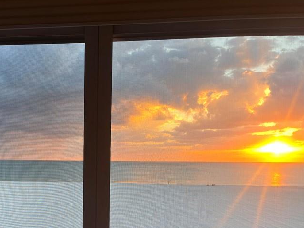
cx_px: 68
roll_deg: -0.6
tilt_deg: -3.5
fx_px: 369
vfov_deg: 33.4
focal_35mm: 42
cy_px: 180
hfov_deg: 43.1
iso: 40
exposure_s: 1/122
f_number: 1.6
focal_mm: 5.1
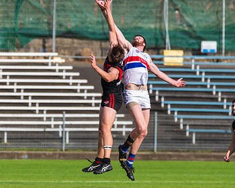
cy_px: 107
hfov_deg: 2.2
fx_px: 6023
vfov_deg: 1.8
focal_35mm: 866
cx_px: 108
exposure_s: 1/5000
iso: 1000
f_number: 6
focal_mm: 450
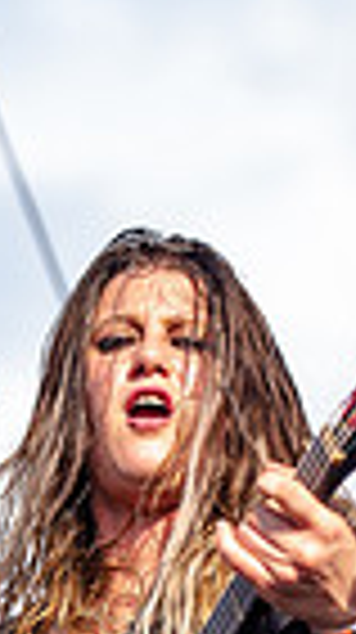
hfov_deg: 3.8
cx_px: 34
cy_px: 859
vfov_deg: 6.7
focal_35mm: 317
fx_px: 5336
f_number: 4
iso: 125
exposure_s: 1/640
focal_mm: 95
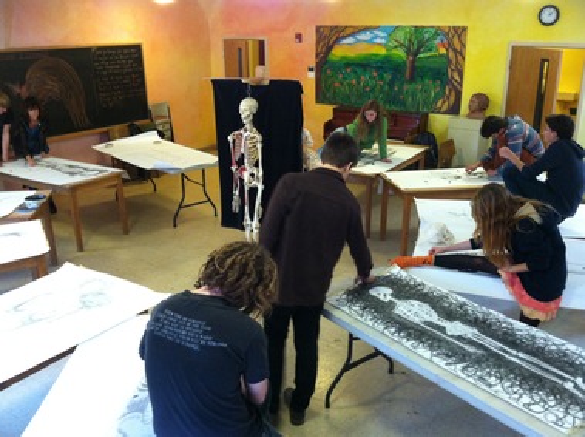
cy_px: 218
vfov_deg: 40.6
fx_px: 591
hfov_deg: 52.7
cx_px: 292
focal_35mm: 35
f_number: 2.8
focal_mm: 3.85
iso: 320
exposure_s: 1/17
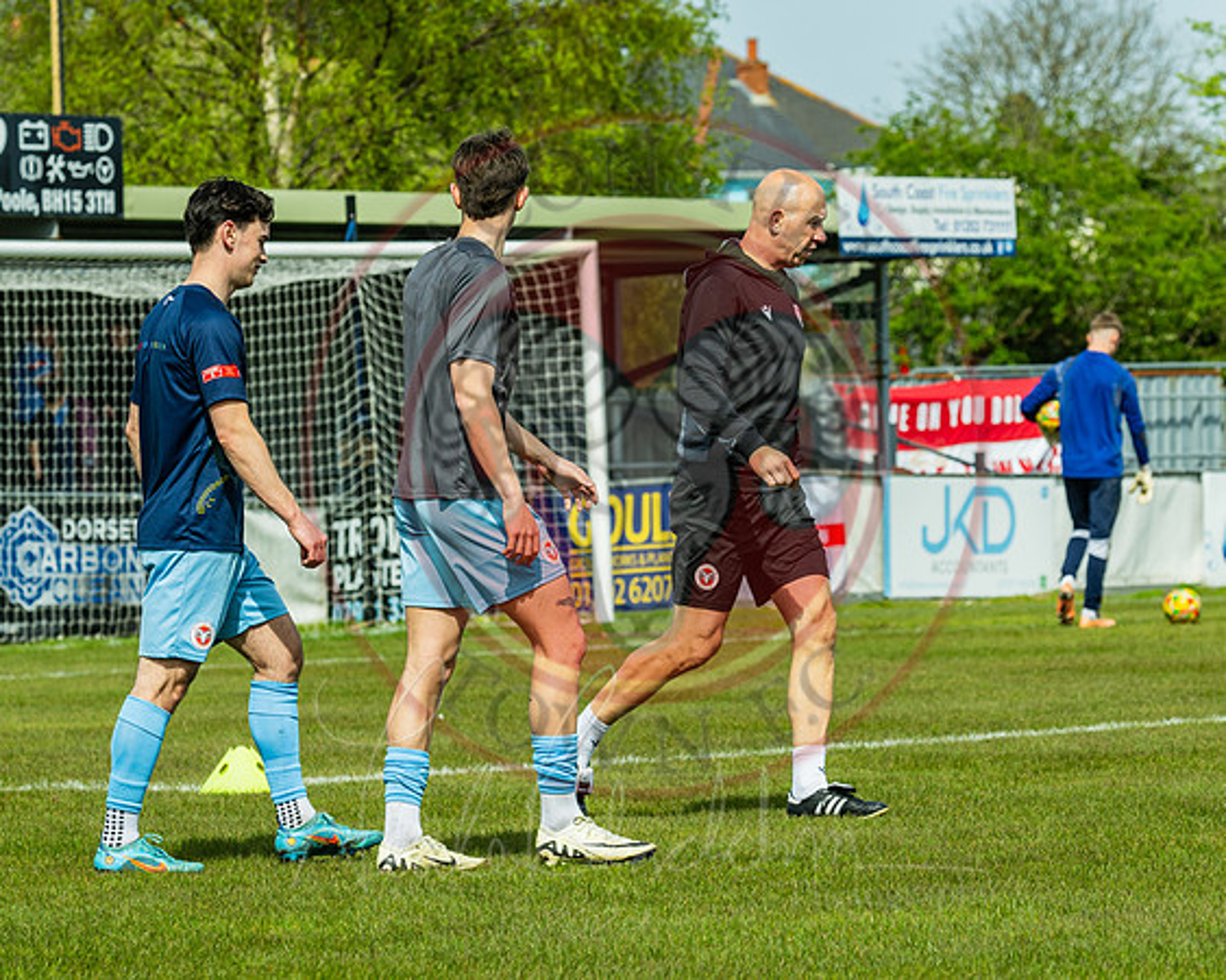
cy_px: 444
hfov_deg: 6.4
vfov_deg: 5.1
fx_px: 11037
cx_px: 692
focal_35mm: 304
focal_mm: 165
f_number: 5.6
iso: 100
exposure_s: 1/800
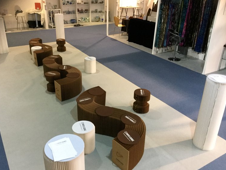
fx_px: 215
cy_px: 82
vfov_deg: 42.9
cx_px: 107
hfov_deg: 55.3
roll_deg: -1.4
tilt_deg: -25.0
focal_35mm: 33
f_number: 2.4
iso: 200
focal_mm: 3.3
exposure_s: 1/25
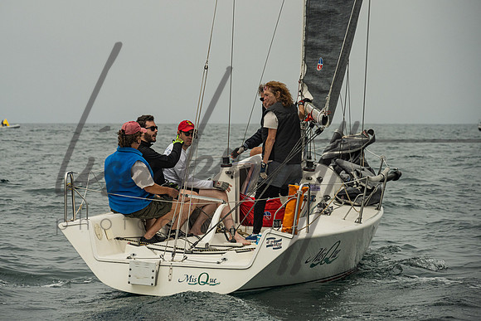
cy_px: 136
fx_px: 2229
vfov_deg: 8.2
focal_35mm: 167
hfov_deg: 12.3
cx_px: 204
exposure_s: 1/3200
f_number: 6.3
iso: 400
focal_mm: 145
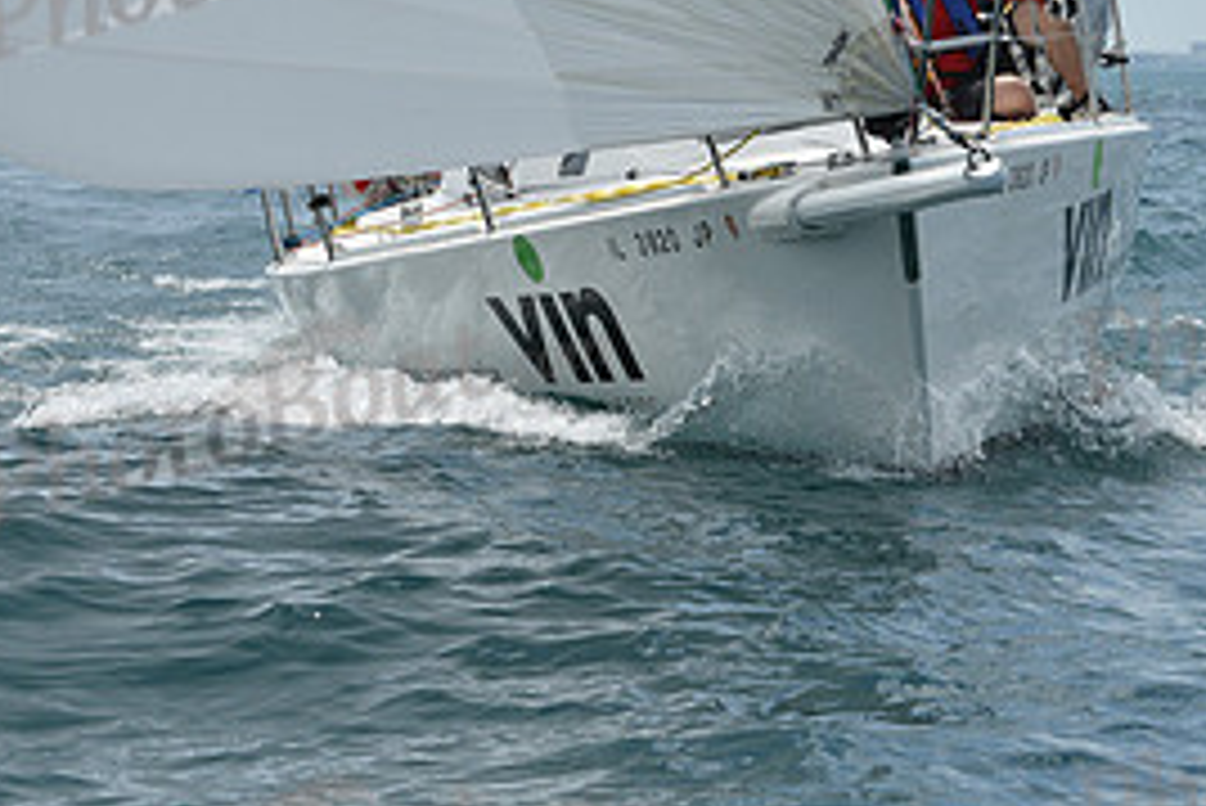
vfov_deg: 7.0
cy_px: 115
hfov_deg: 10.5
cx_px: 846
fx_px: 6536
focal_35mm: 195
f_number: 8
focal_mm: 90
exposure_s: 1/1250
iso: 250
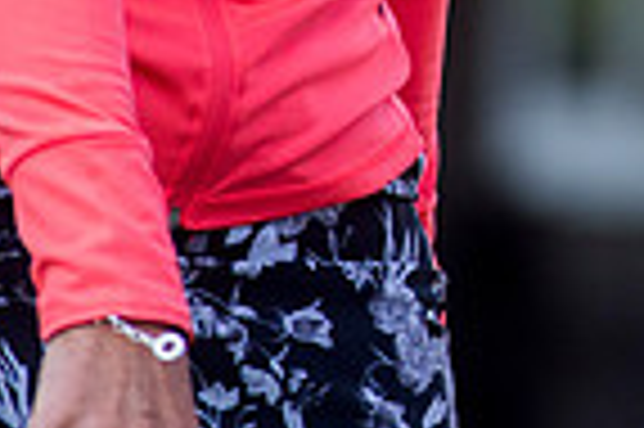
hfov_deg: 1.7
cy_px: -430
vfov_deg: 1.1
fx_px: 21728
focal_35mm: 1216
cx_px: 1175
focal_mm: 300
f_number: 5.6
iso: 800
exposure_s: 1/2000
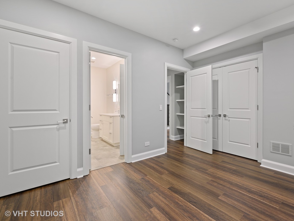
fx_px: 144
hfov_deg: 90.8
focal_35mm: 17
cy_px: 110
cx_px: 160
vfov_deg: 74.7
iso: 200
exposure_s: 1
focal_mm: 15
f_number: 8
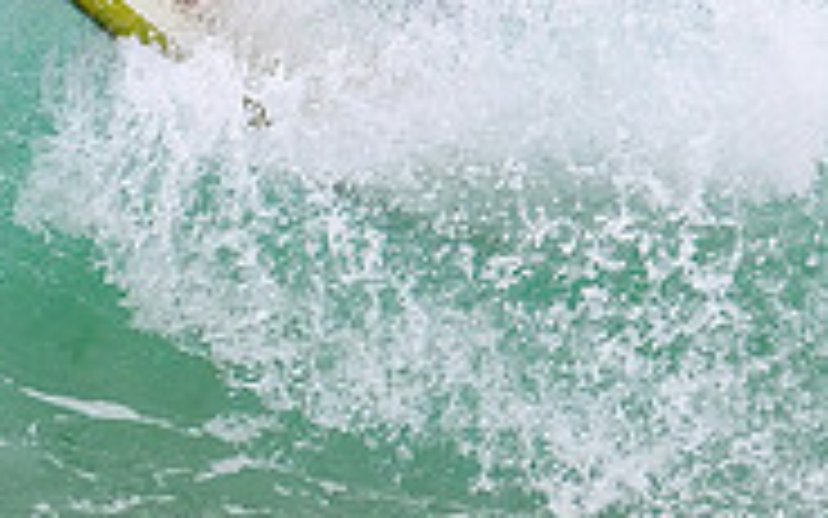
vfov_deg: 0.6
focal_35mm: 2352
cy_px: -200
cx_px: 278
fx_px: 53074
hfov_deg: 0.9
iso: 1400
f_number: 11
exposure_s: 1/2000
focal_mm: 630
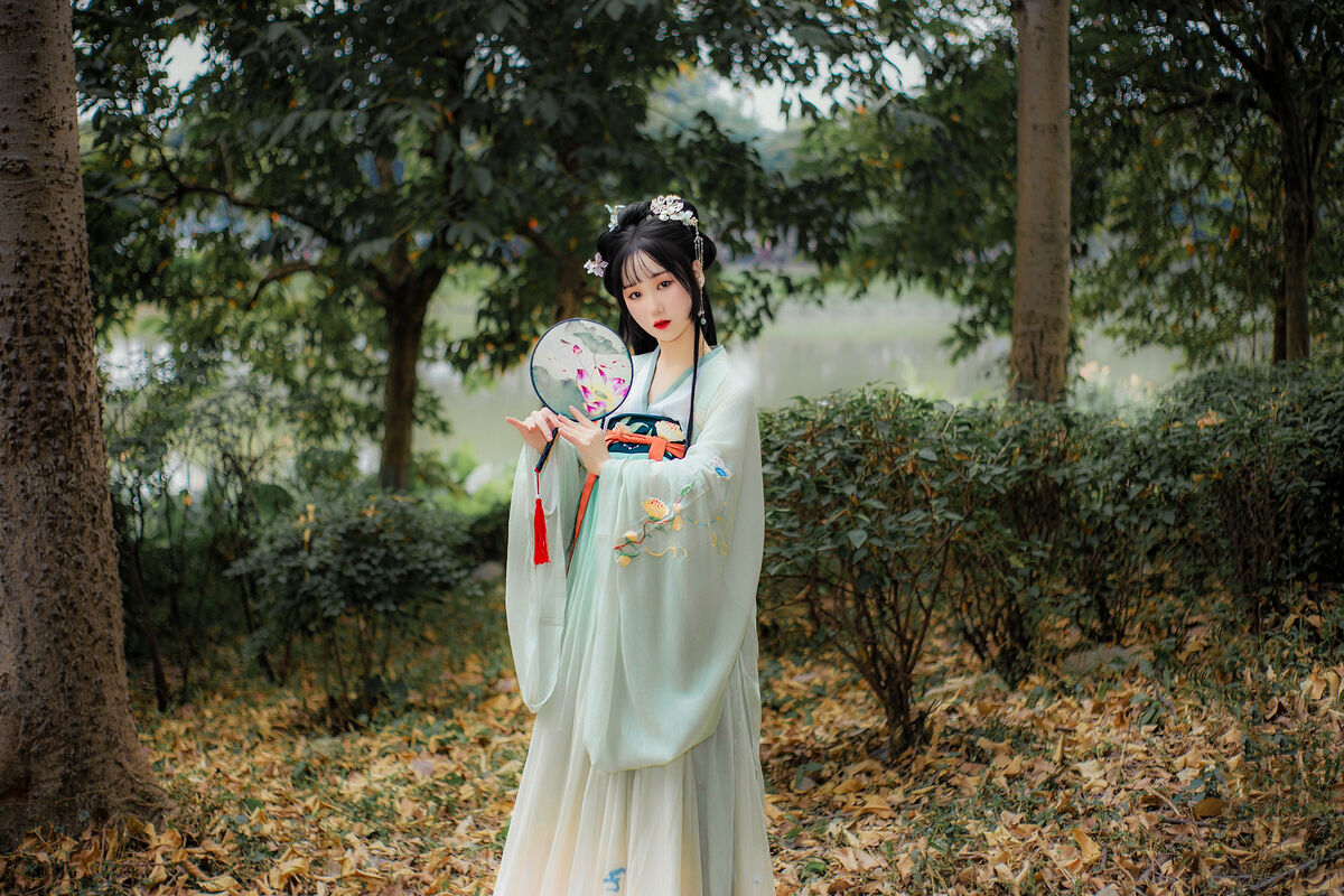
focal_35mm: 50
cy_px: 448
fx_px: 1867
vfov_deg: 27.0
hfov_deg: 39.6
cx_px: 672
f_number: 2.2
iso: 100
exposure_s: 1/125
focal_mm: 50
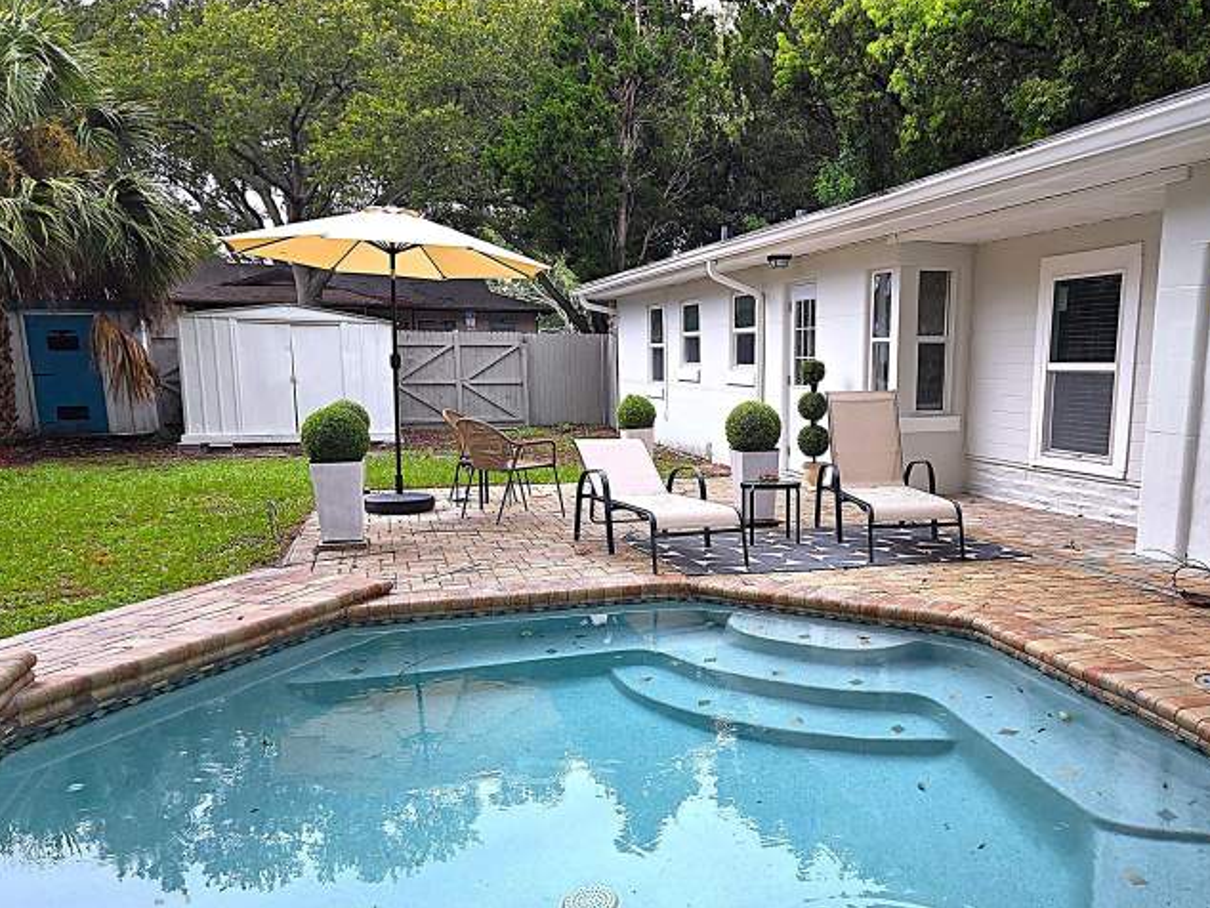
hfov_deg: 61.2
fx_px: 1014
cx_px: 718
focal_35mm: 29
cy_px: 567
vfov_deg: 47.8
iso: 80
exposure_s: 1/1008
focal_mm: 5.4
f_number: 1.8
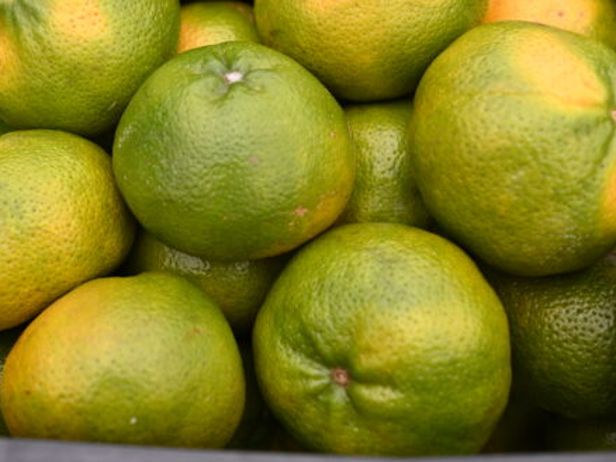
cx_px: 207
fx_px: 979
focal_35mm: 55
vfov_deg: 26.4
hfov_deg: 34.6
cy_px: 156
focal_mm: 36
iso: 250
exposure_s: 1/2500
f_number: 3.2
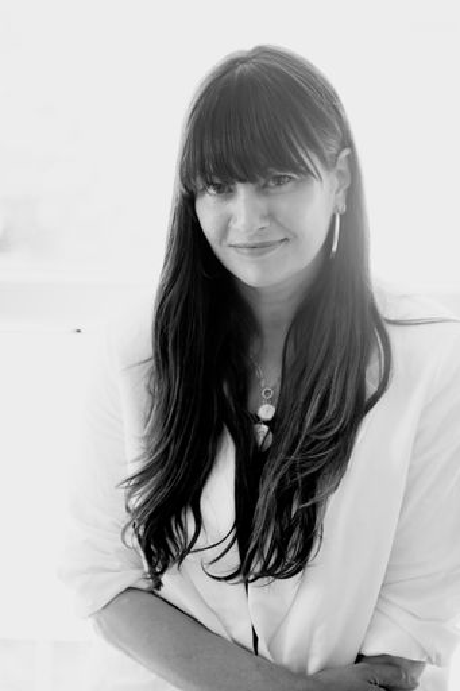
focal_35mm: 70
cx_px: 230
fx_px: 1342
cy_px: 346
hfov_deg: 19.4
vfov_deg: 28.9
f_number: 2.8
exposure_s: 1/100
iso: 500
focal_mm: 70
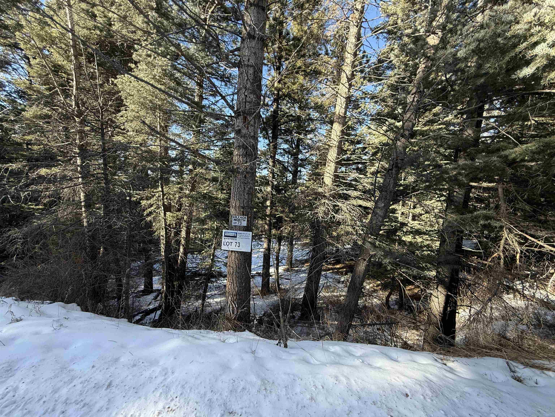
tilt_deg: -2.0
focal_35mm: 14
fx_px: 224
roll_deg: -3.1
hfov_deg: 102.1
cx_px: 278
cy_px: 208
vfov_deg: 85.7
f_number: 2.2
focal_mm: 2.22
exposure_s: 1/215
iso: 64
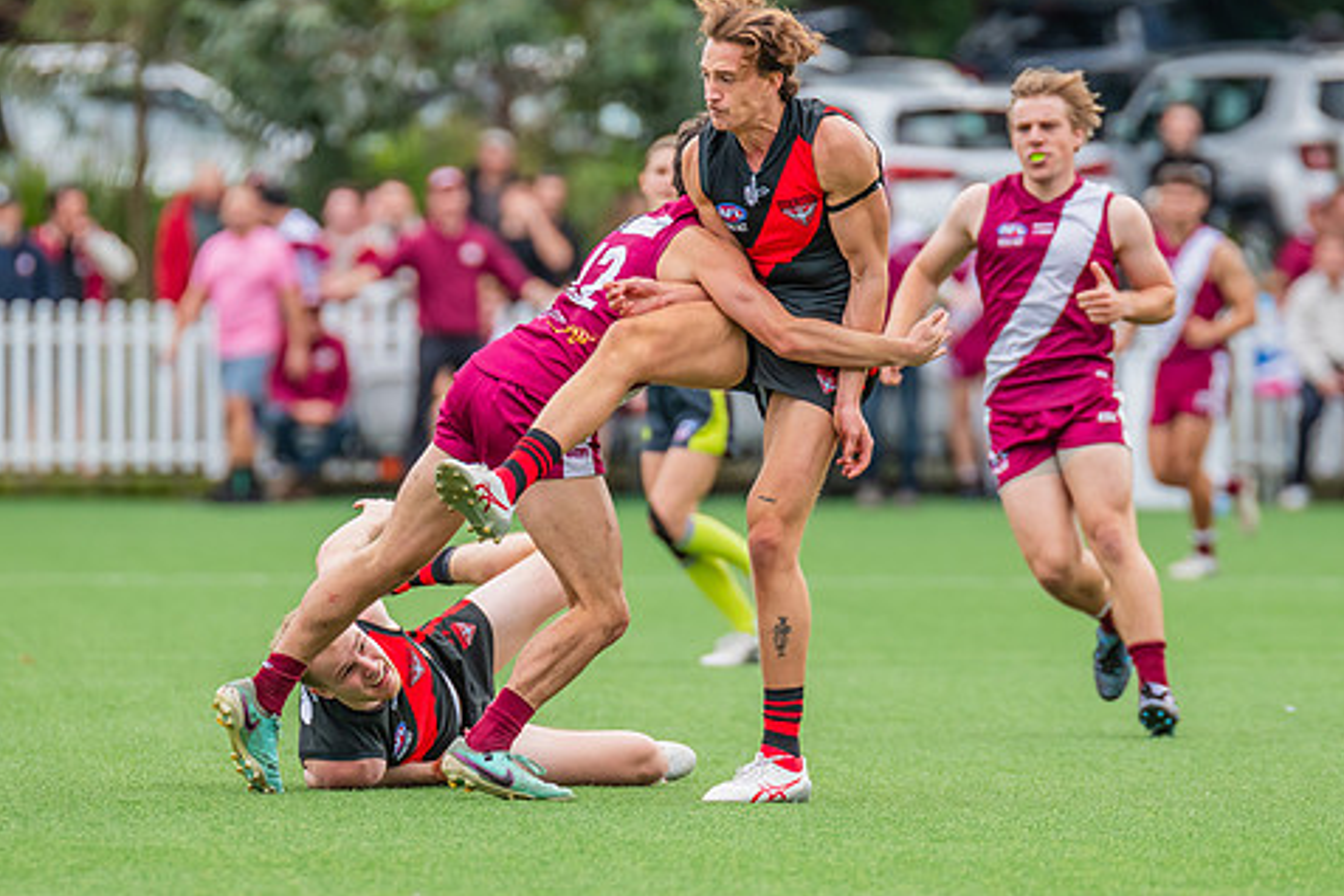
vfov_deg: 2.4
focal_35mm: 574
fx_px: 21428
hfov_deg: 3.6
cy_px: 388
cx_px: 669
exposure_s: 1/1250
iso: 800
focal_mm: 380
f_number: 5
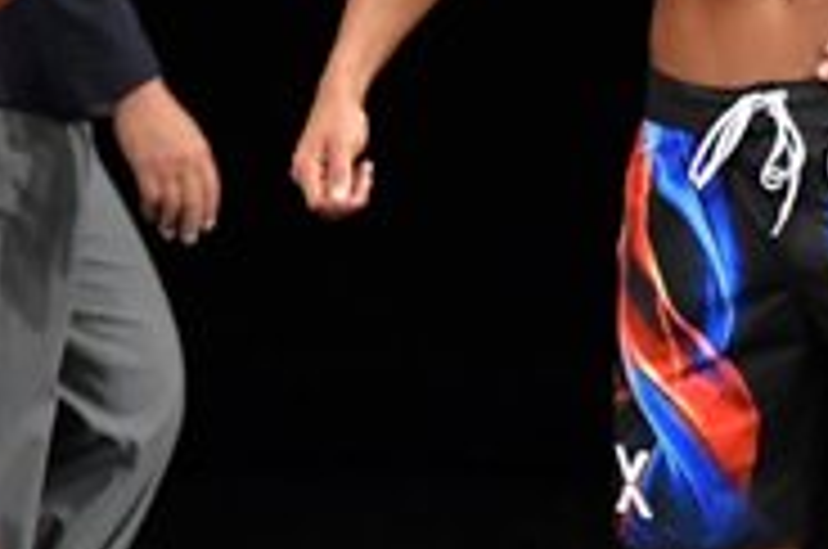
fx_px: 26128
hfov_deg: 1.8
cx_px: 371
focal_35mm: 1138
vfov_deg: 1.2
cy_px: 162
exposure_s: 1/400
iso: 3200
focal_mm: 180
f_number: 5.6
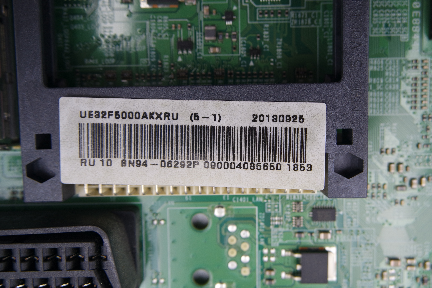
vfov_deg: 37.9
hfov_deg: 54.4
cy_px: 144
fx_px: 420
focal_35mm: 35
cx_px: 216
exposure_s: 1/60
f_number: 4
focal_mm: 13
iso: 160
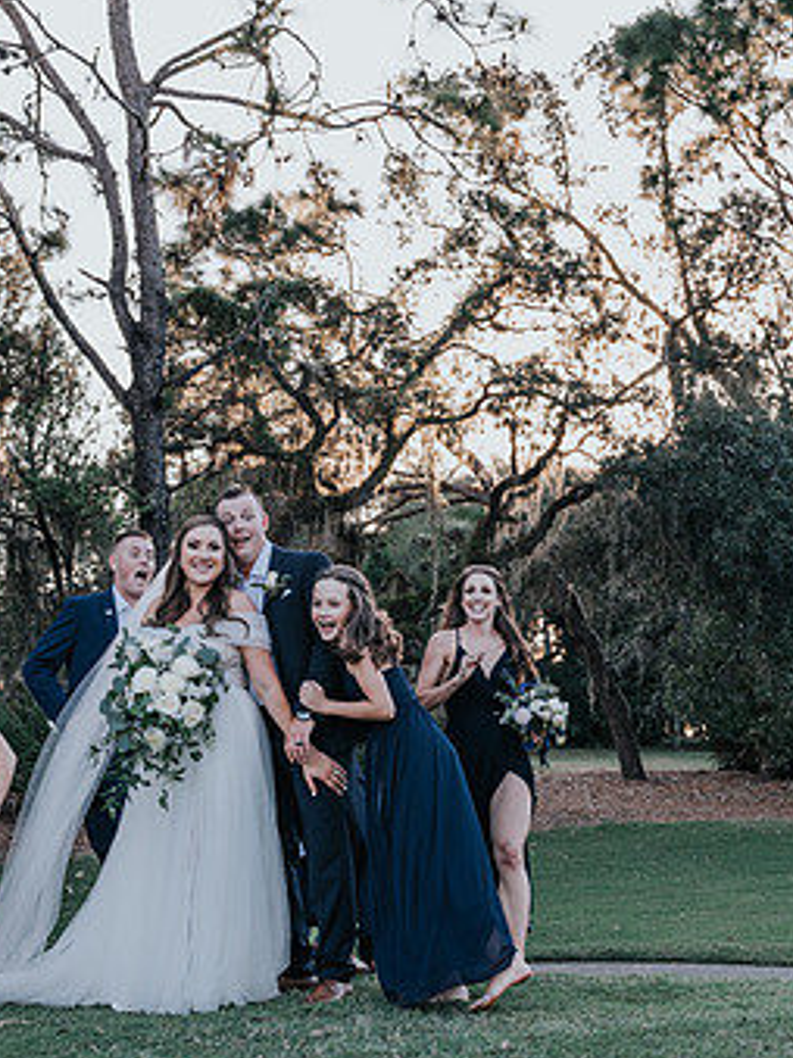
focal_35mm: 70
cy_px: 689
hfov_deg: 20.7
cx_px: 153
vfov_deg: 27.6
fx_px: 2139
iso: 200
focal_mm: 35
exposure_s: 1/200
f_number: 4.5
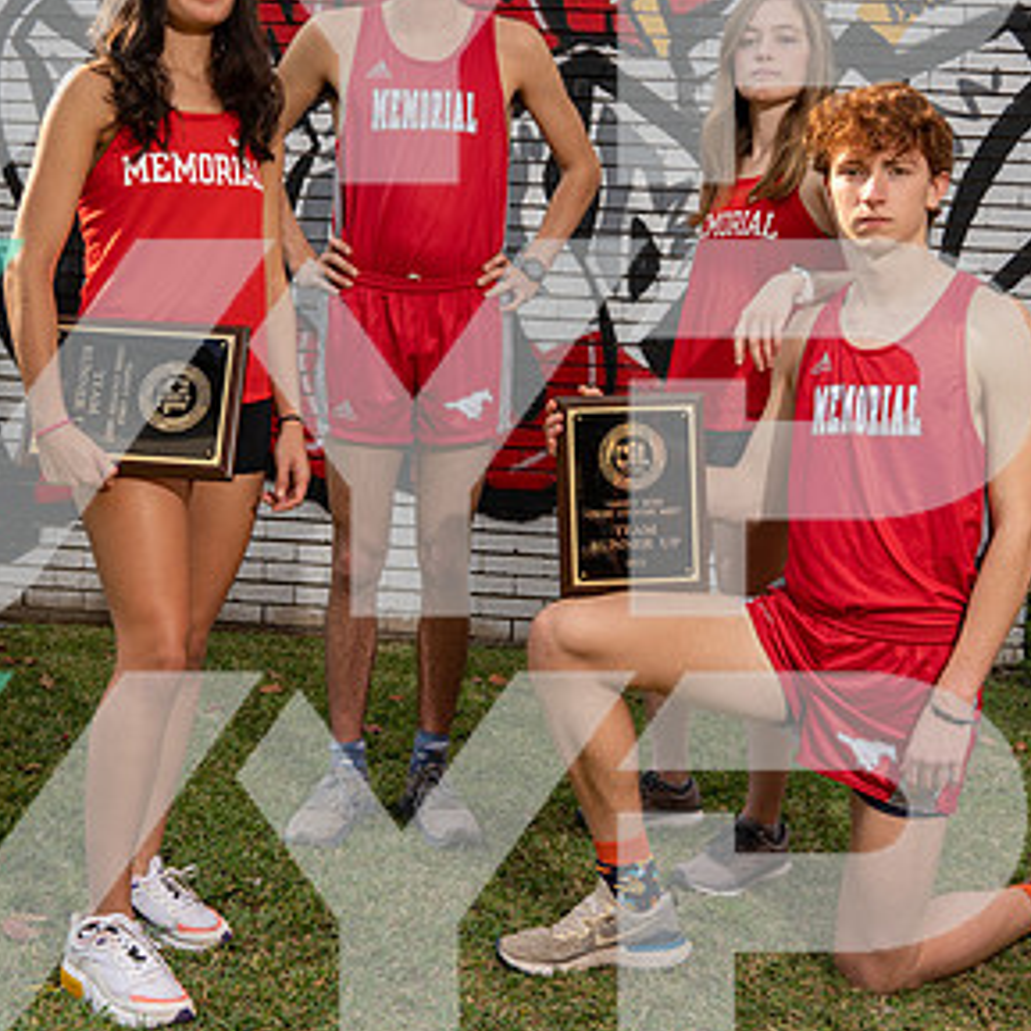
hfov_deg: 36.8
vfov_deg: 36.7
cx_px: 560
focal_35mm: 46
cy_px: 430
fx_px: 1550
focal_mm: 27
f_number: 8
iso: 200
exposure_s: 1/250
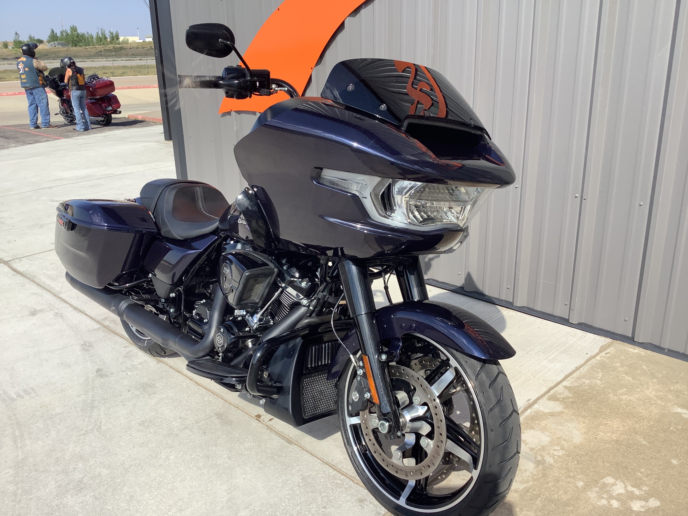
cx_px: 344
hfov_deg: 58.4
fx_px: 616
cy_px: 258
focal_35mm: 31
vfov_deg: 45.4
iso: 25
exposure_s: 1/1006
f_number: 2.4
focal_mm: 3.3
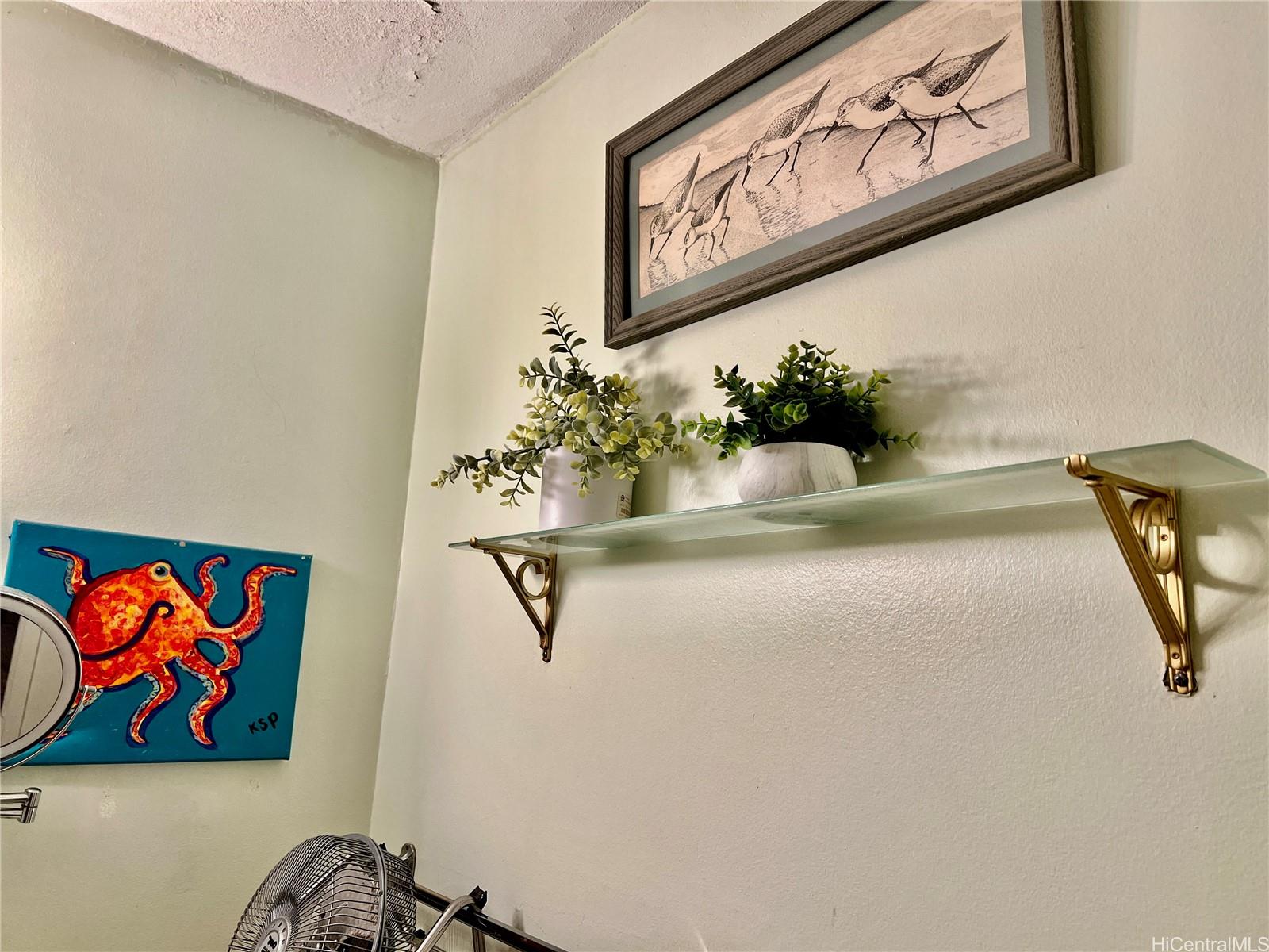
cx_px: 634
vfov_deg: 53.1
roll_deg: -3.7
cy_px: 476
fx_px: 953
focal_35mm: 26
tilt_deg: +10.2
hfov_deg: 67.3
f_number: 1.5
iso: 80
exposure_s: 1/120
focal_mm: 5.7
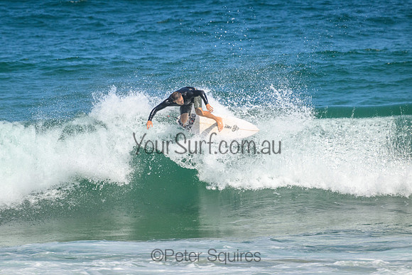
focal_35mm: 920
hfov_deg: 2.2
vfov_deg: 1.5
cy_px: 118
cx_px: 176
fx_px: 10535
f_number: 11
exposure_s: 1/2000
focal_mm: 800
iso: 1100
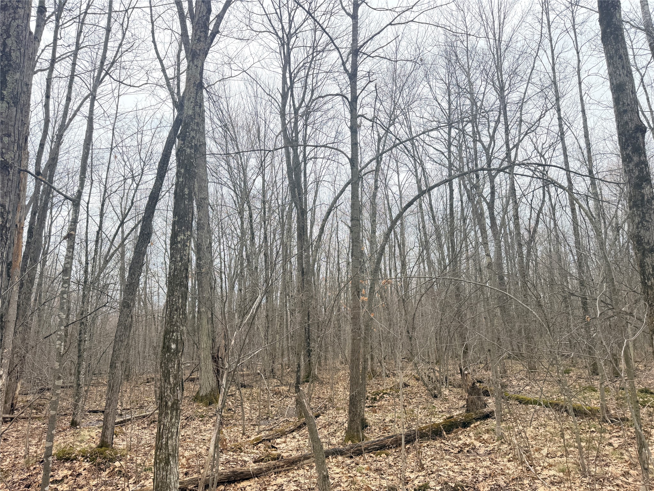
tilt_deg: +14.8
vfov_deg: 56.8
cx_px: 327
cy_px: 246
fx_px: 453
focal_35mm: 24
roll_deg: +1.7
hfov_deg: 71.6
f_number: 1.78
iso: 100
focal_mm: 6.76
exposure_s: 1/967
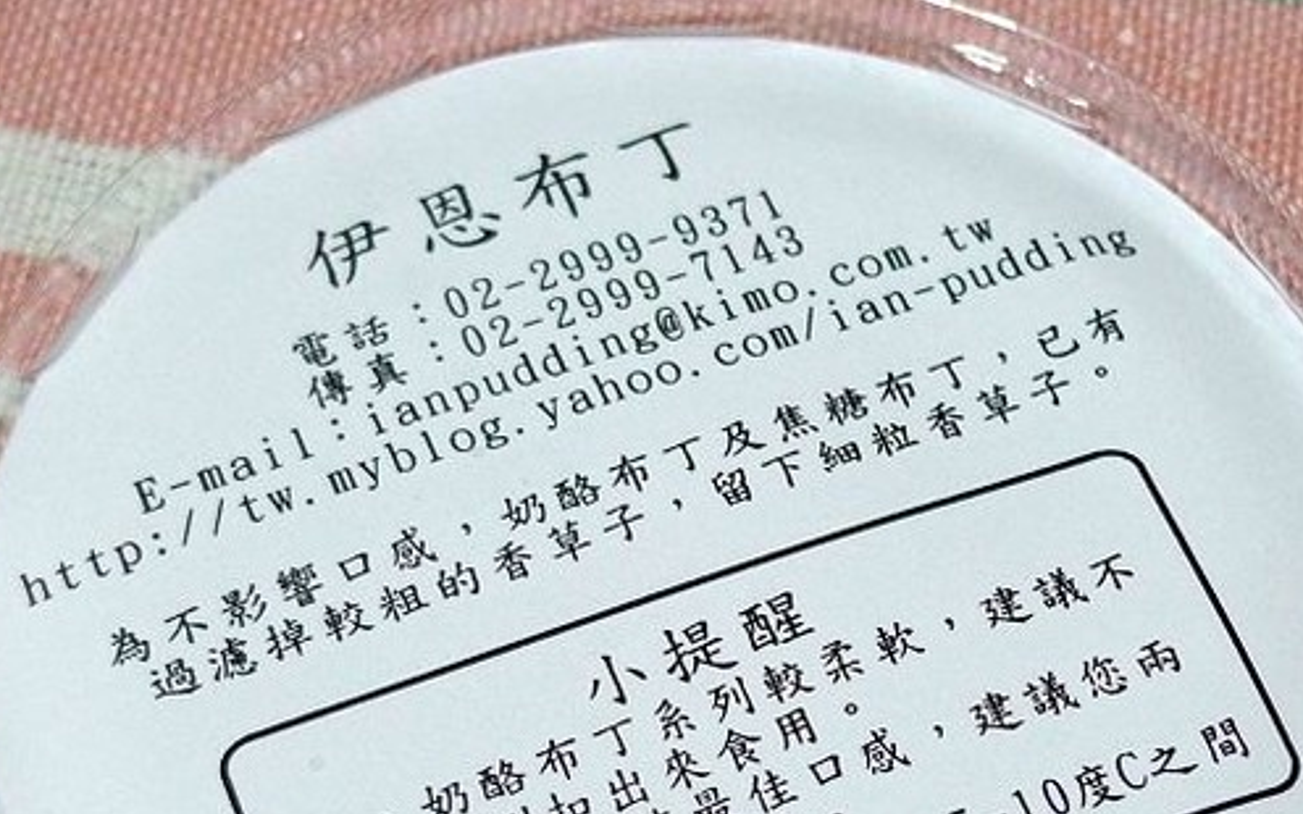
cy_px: 625
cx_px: 722
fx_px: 3835
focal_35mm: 108
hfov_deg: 19.3
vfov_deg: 12.1
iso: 200
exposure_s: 1/30
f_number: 2.5
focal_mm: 9.3
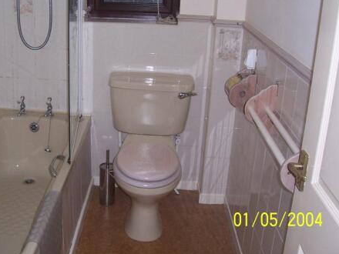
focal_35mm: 45
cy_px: 92
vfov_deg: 32.0
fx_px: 441
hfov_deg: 41.7
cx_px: 121
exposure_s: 1/60
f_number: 2.7
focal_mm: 5.6
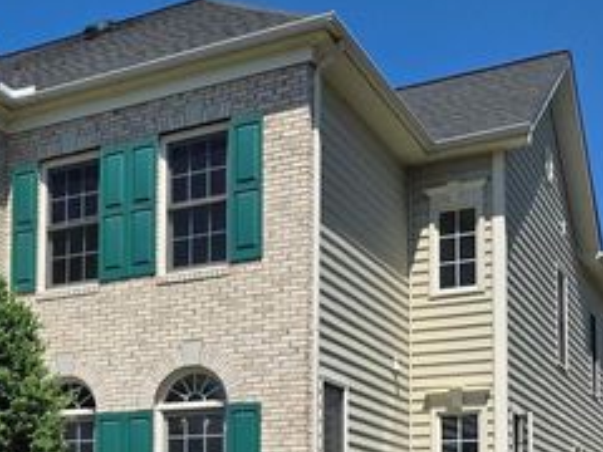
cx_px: 70
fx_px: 836
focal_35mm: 48
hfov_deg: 37.3
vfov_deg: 29.9
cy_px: 320
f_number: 1.7
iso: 80
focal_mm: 6.25
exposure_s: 1/7333
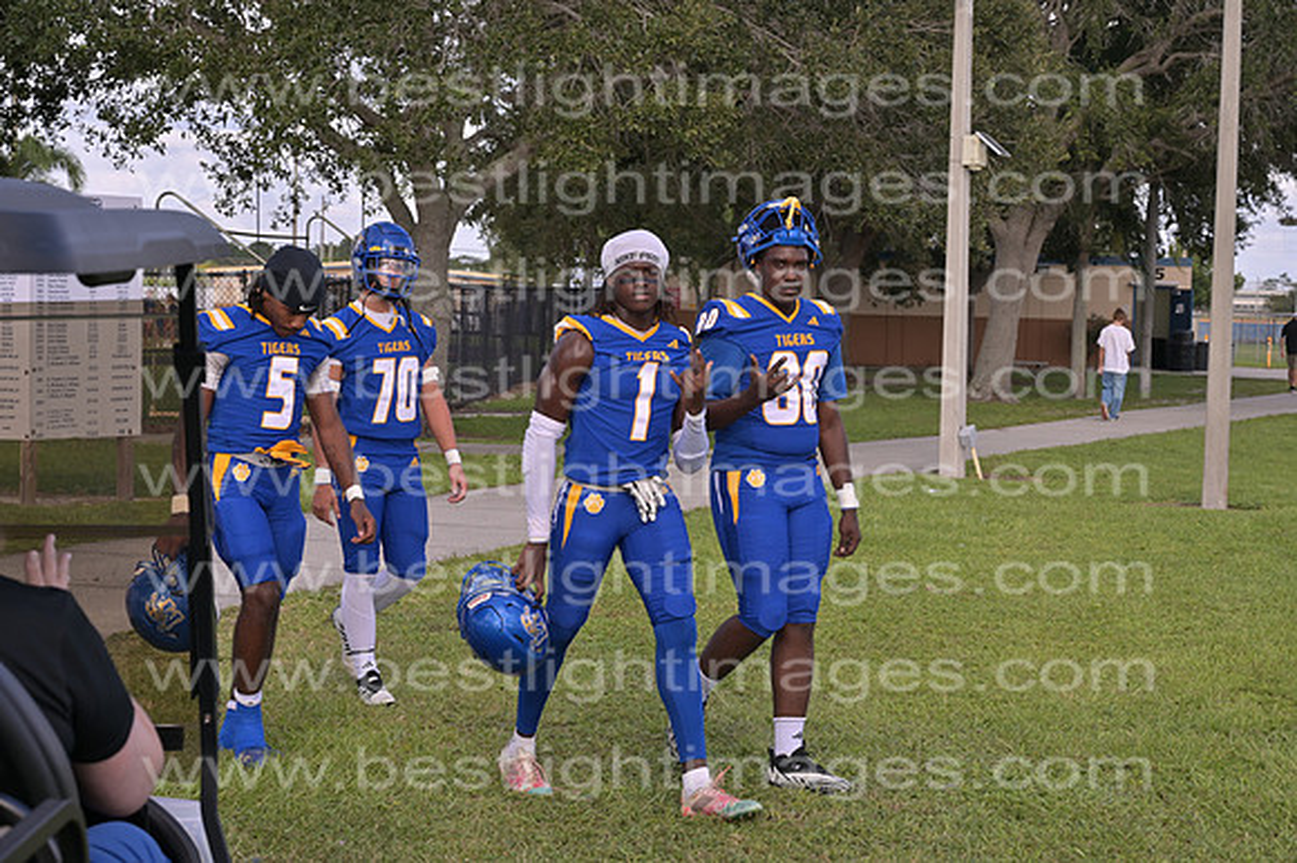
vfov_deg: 19.7
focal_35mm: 69
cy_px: 432
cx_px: 648
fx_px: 2484
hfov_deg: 29.3
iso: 125
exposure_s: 1/250
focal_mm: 69
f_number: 8
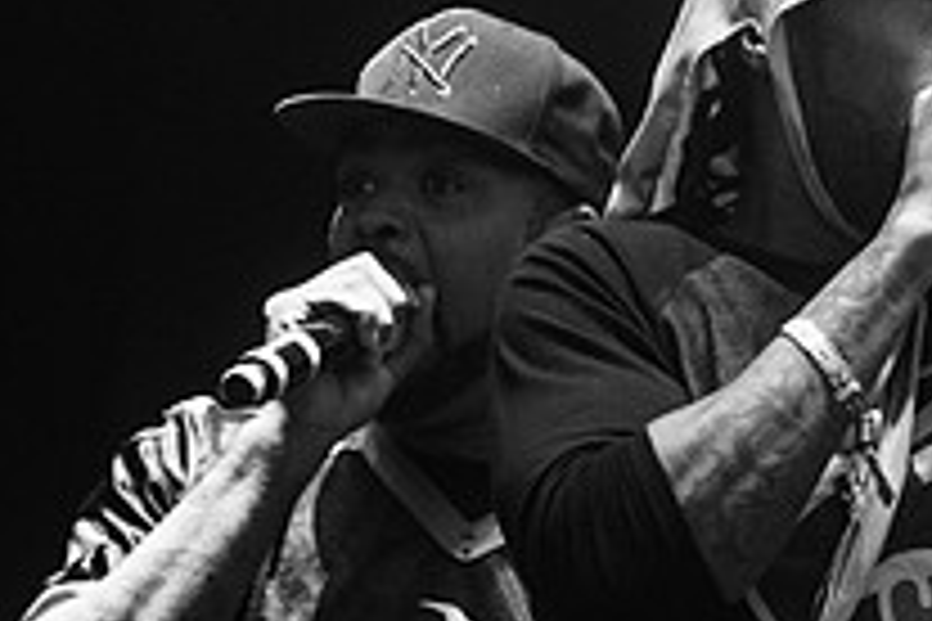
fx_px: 9371
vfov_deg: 3.8
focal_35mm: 362
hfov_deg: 5.7
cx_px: 640
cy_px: 255
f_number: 4
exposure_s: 1/320
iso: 1600
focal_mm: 95
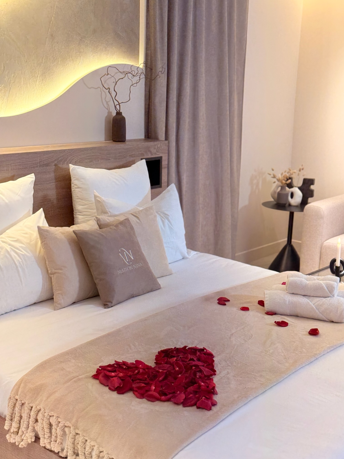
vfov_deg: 38.9
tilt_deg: -13.0
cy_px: 231
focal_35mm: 49
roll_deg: -1.9
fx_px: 649
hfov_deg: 29.7
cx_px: 175
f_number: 1.78
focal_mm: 6.76
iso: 160
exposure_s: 1/100
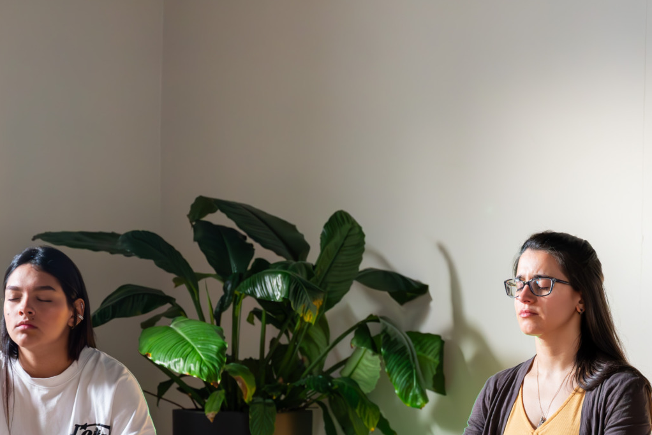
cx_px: 443
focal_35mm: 109
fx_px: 1975
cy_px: 357
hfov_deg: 18.7
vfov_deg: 12.5
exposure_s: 1/60
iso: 6400
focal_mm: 58
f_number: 4
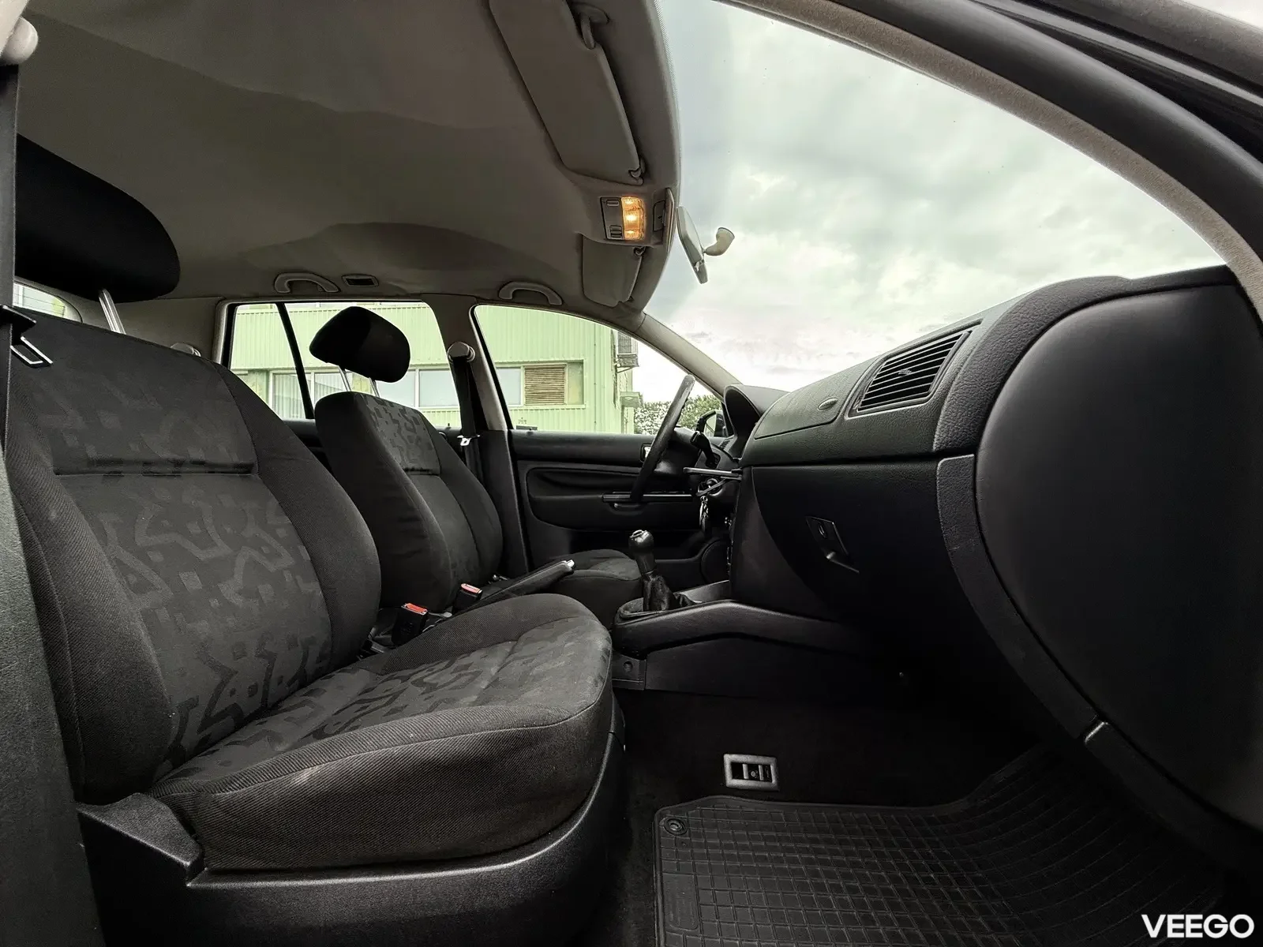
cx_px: 632
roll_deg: +0.7
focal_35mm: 14
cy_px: 474
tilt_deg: +1.6
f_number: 2.2
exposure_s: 1/99
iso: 80
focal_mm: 2.22
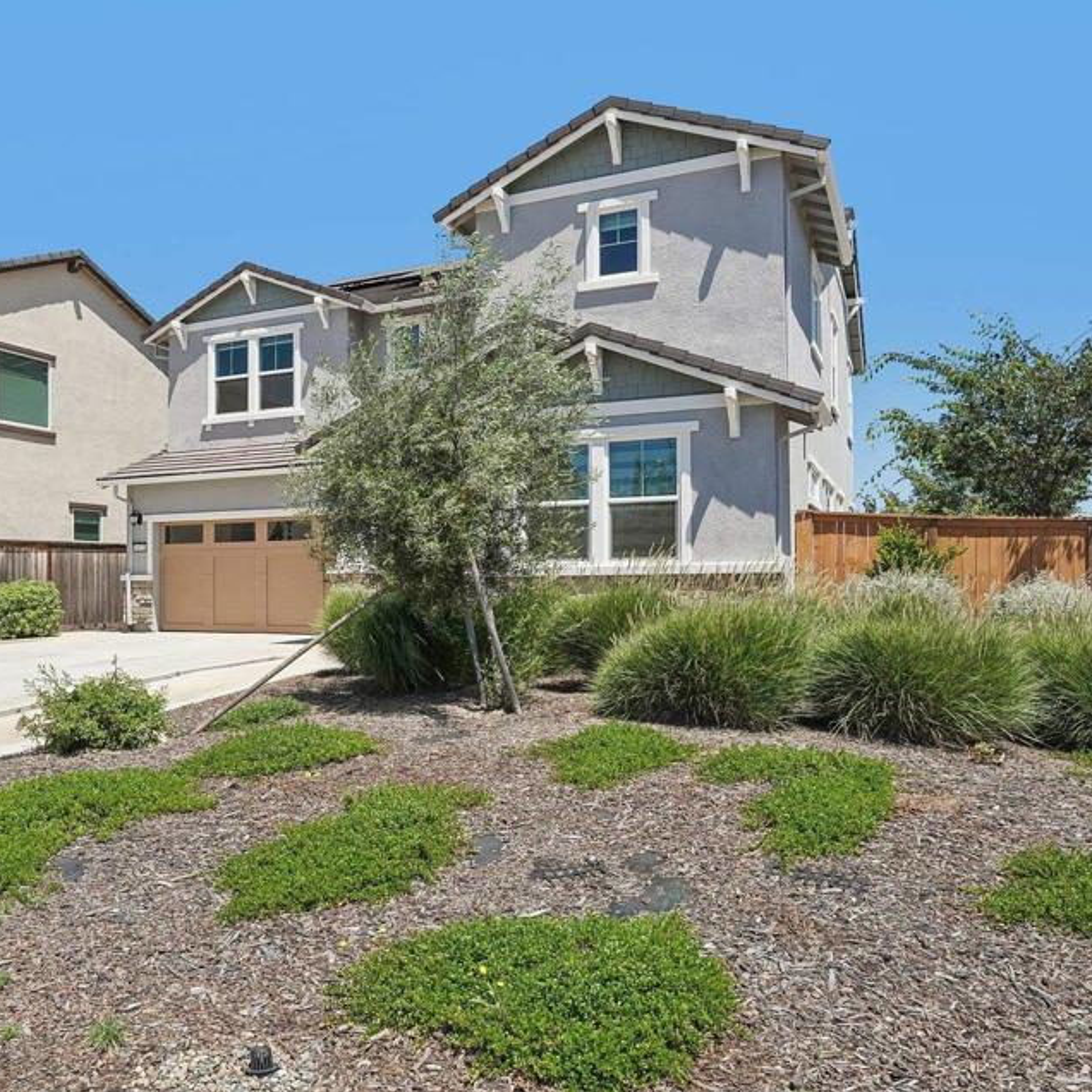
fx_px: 928
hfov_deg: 60.1
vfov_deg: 60.9
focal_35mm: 26
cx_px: 405
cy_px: 582
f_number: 8
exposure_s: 1/640
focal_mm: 19
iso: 320
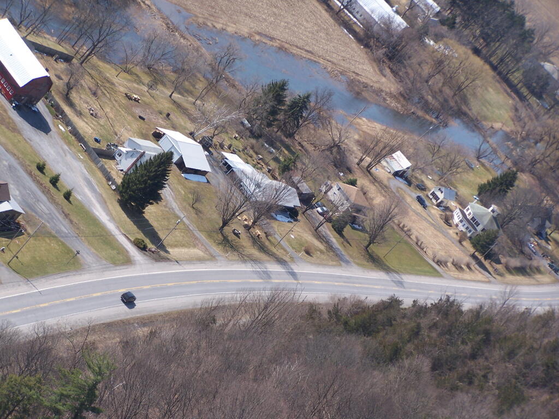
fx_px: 2245
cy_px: 210
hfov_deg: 14.2
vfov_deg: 10.7
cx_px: 280
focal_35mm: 139
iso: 80
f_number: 3.2
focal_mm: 23.1
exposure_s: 1/800
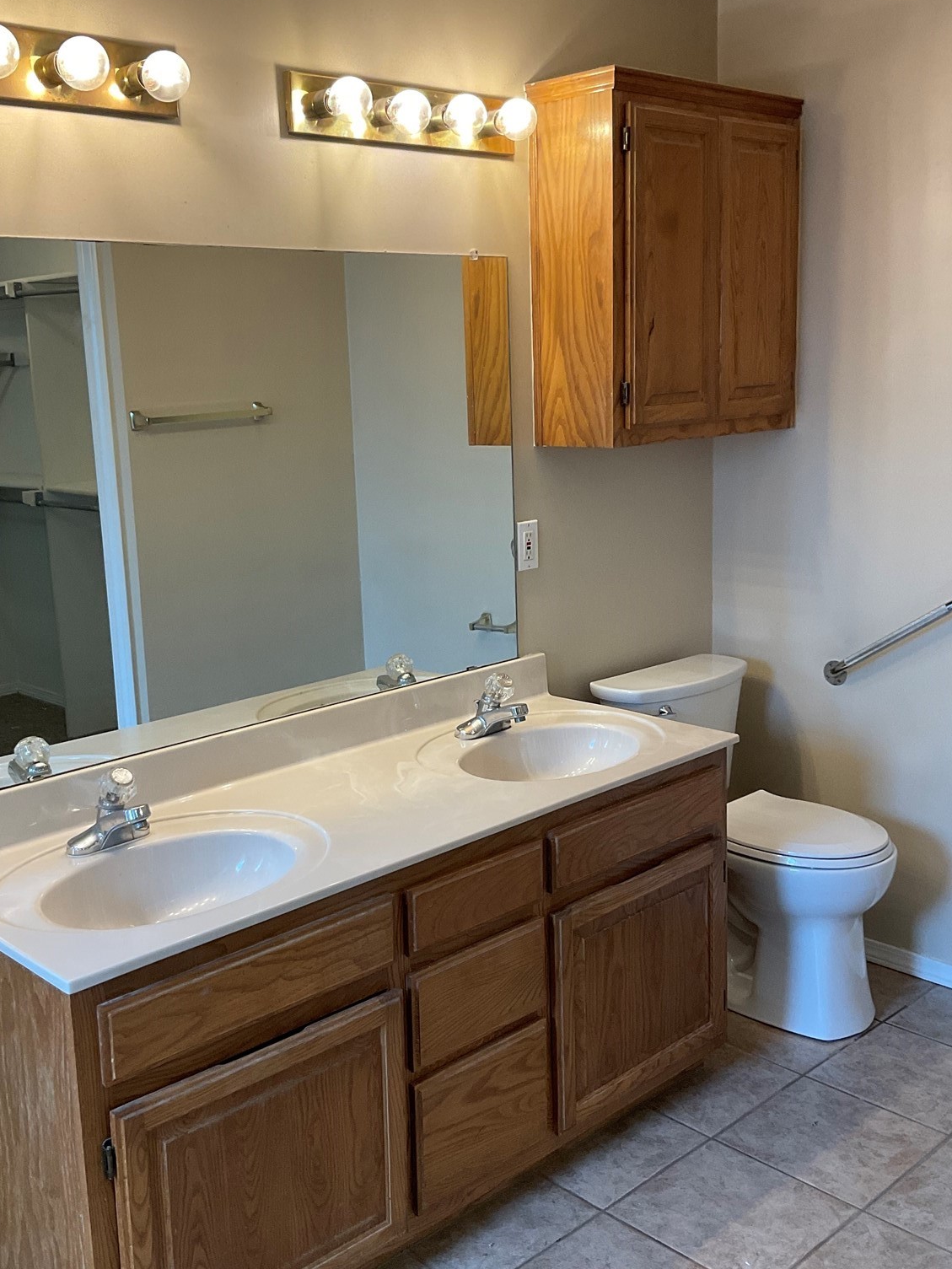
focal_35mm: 37
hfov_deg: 38.6
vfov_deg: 50.1
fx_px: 1357
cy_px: 621
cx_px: 418
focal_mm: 3
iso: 50
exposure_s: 1/60
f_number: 1.8
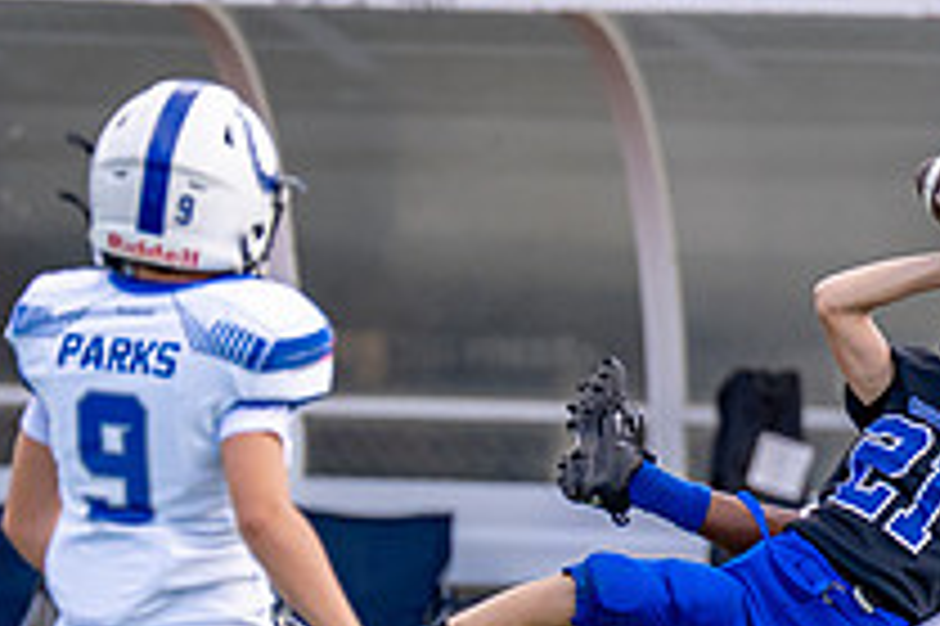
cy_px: 434
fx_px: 28568
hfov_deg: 1.9
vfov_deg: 1.3
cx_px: 1431
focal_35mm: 1095
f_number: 2.8
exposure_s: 1/2500
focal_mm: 200
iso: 320
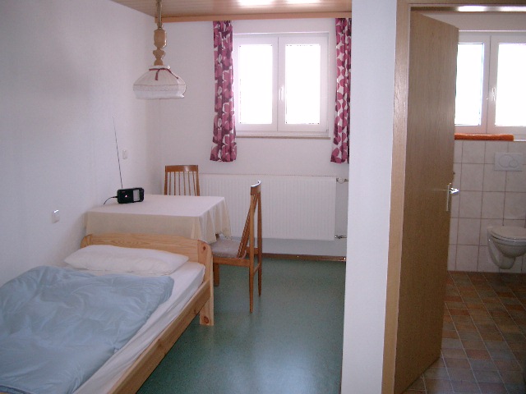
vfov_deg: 38.7
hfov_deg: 50.1
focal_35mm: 37
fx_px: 562
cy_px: 197
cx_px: 263
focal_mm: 7.6
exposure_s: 1/60
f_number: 2.6
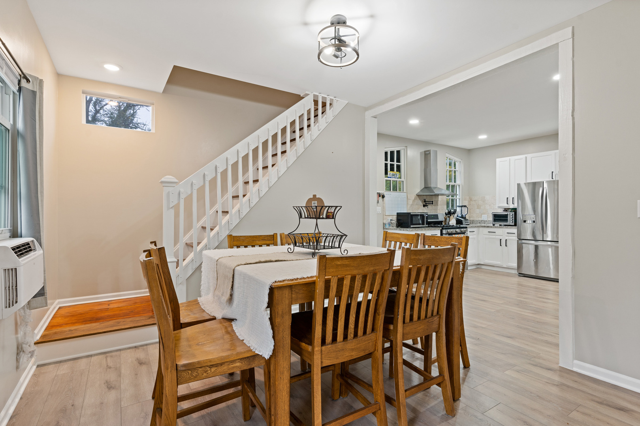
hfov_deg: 93.3
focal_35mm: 17
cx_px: 320
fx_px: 302
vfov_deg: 70.4
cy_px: 213
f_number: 8
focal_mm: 17
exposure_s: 1/1.25
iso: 320
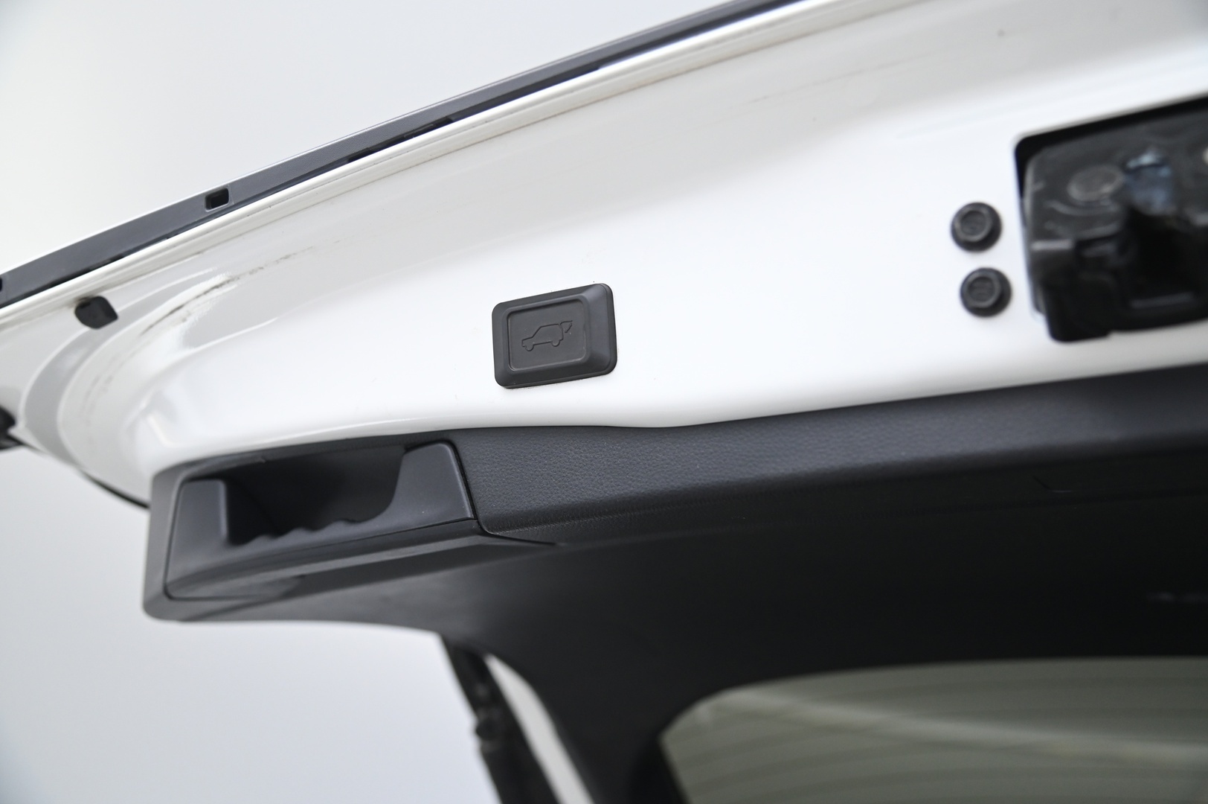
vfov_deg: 38.8
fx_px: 1140
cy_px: 402
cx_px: 604
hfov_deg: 55.8
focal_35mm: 34
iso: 2000
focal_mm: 34
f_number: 4
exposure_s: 1/80
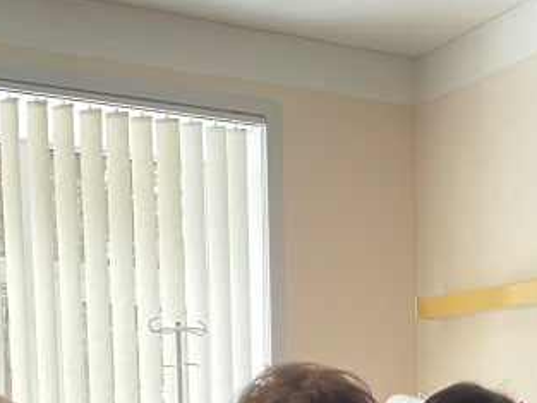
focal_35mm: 85
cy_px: 626
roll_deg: -1.6
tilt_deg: -7.3
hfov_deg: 21.8
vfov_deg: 15.8
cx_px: 585
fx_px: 1319
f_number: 1.6
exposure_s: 1/50
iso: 200
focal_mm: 4.2
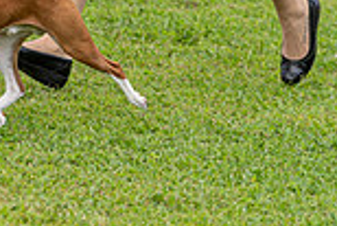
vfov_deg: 2.6
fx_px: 4900
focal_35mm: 523
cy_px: -192
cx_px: 7
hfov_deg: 3.9
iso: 200
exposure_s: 1/1000
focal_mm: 139
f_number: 4
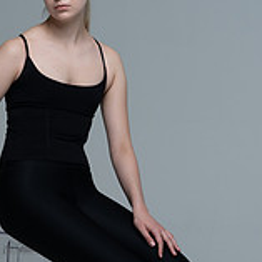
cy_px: 175
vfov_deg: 9.7
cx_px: 63
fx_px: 1541
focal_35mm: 180
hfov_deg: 9.7
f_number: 9
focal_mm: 74
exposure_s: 1/160
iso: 320
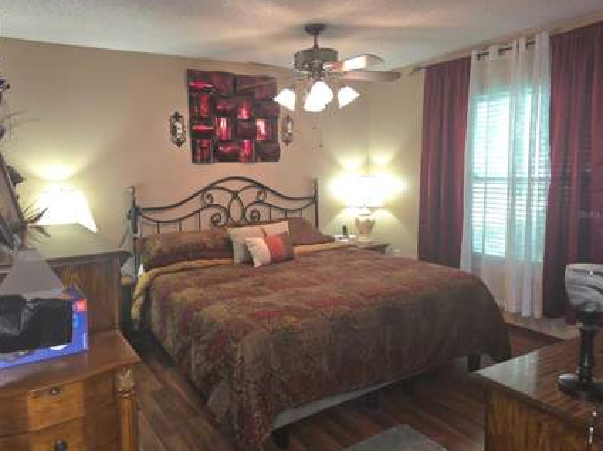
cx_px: 278
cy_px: 214
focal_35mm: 26
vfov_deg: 53.0
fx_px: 453
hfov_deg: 67.2
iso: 125
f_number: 1.7
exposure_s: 1/24
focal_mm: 6.3
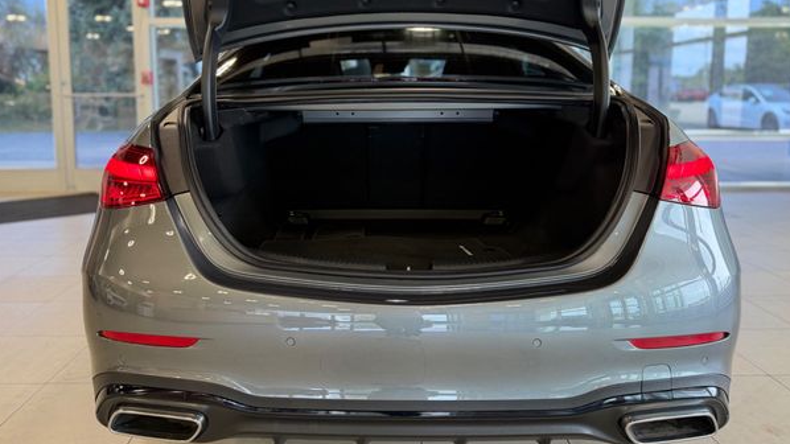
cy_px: 159
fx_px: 586
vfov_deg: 41.1
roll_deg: +0.1
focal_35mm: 28
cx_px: 371
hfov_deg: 67.9
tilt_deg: -6.6
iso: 160
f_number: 1.78
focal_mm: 6.76
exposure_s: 1/120
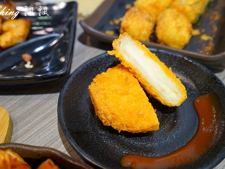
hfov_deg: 47.8
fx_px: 254
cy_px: 86
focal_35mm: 39
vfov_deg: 36.8
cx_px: 112
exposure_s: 1/40
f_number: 5.6
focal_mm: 35
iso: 1250
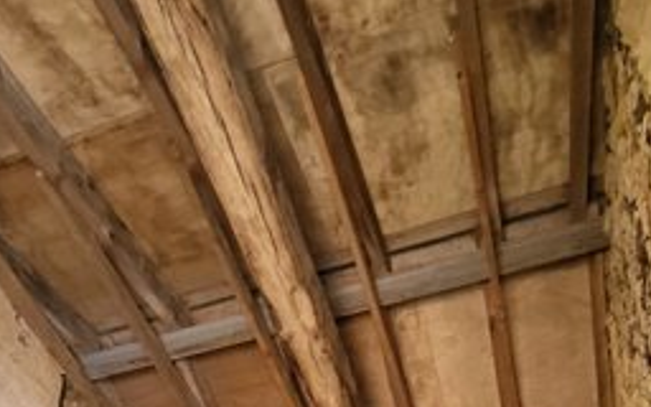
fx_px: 763
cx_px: 359
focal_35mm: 43
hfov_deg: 46.1
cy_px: 672
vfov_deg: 22.2
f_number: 2.2
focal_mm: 1.74
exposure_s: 1/50
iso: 400
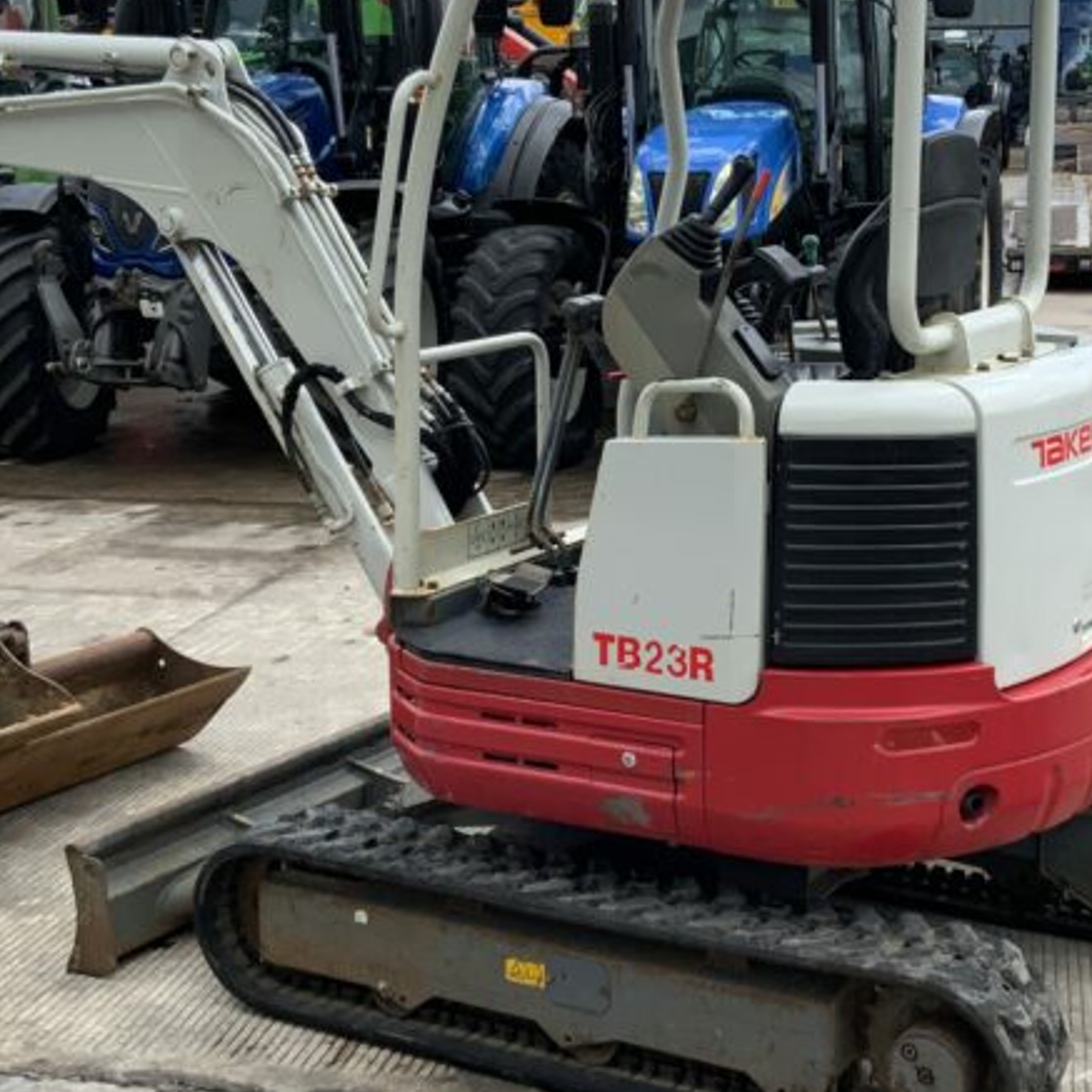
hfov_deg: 28.4
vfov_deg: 28.6
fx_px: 2141
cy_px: 485
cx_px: 755
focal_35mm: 60
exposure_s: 1/962
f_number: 1.8
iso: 16
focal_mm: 3
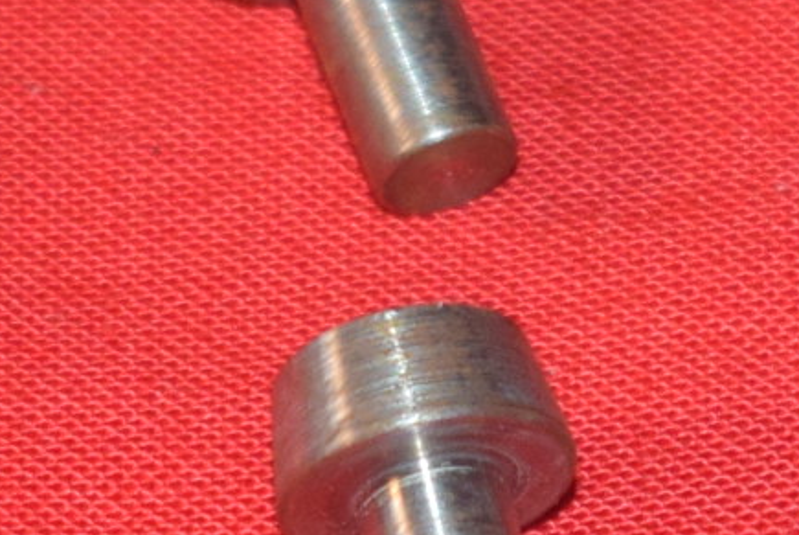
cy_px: 522
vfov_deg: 3.2
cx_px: 1163
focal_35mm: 433
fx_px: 9620
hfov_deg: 4.7
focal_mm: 42
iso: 800
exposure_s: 1/30
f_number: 5
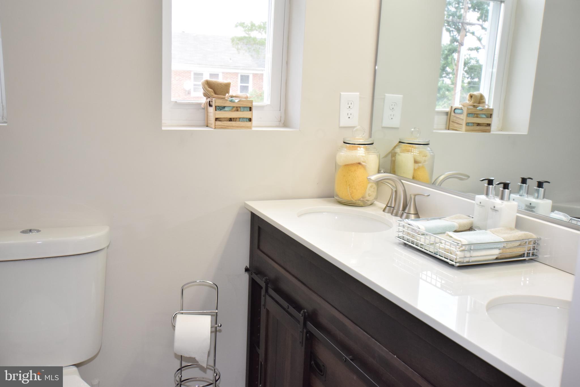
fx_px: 580
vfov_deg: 36.9
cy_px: 194
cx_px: 290
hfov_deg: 53.1
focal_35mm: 36
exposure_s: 1/200
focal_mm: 24
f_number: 4.5
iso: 800
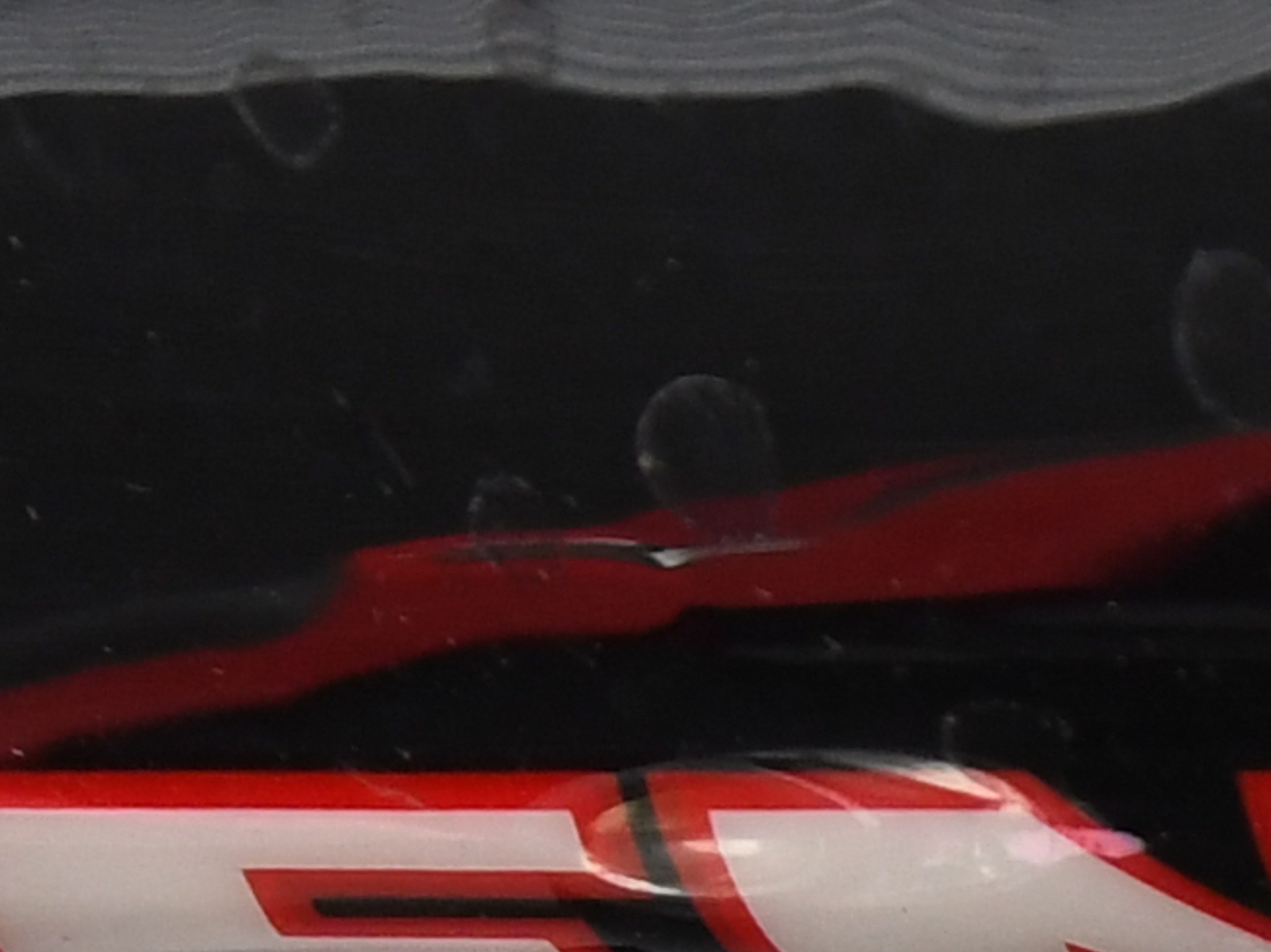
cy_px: 2947
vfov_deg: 2.4
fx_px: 22536
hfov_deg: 3.2
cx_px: 3166
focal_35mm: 614
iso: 800
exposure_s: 1/640
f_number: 5
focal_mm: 50
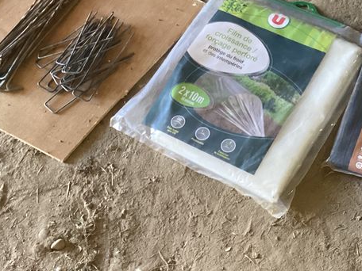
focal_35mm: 68
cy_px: 37
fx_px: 711
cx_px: 252
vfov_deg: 21.2
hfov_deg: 28.3
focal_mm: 3.3
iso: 400
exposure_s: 1/50
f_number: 2.4
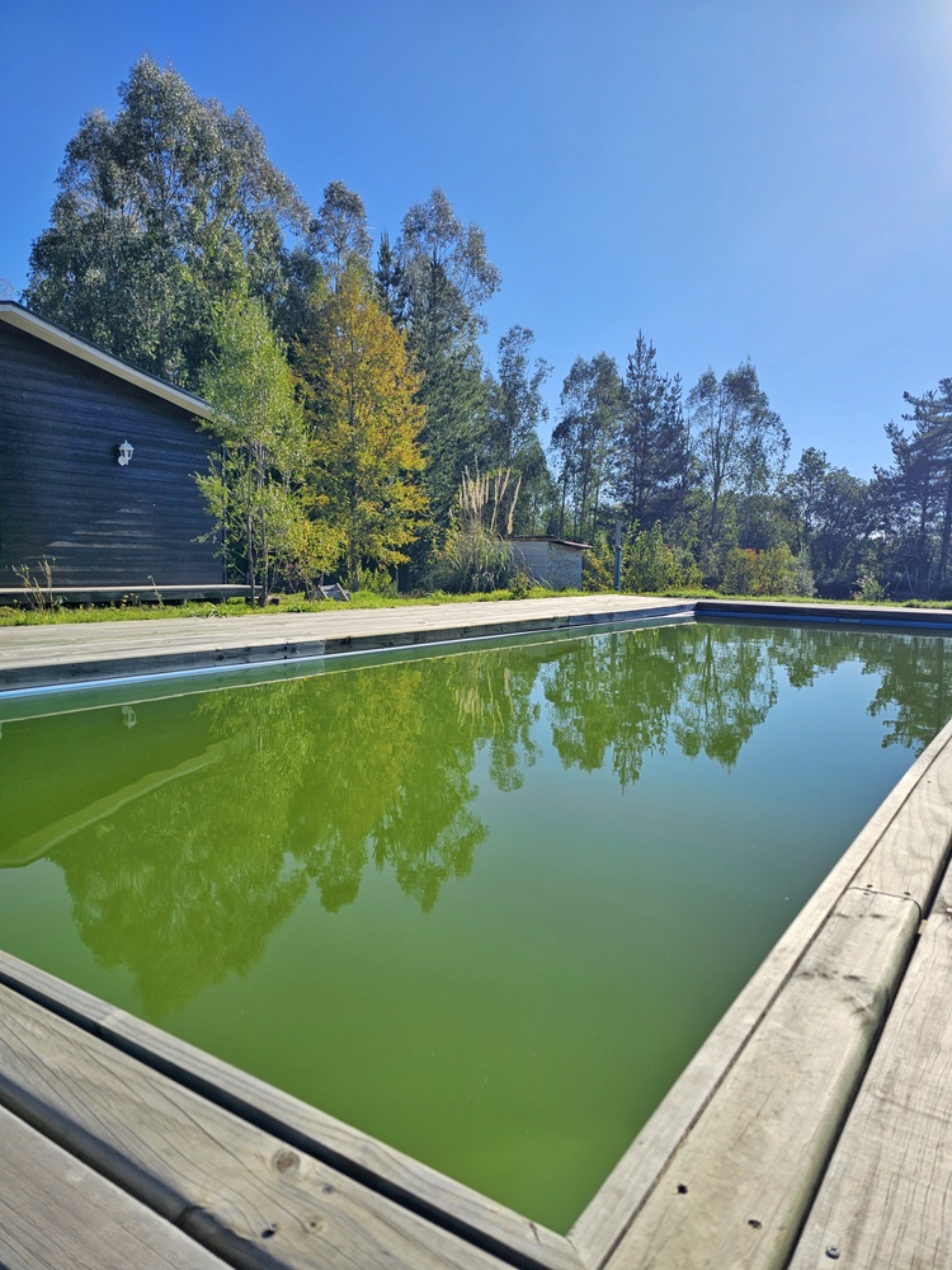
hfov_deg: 58.9
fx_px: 843
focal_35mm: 23
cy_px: 635
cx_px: 476
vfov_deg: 73.9
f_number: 1.7
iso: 10
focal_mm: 6.3
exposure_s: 1/1222
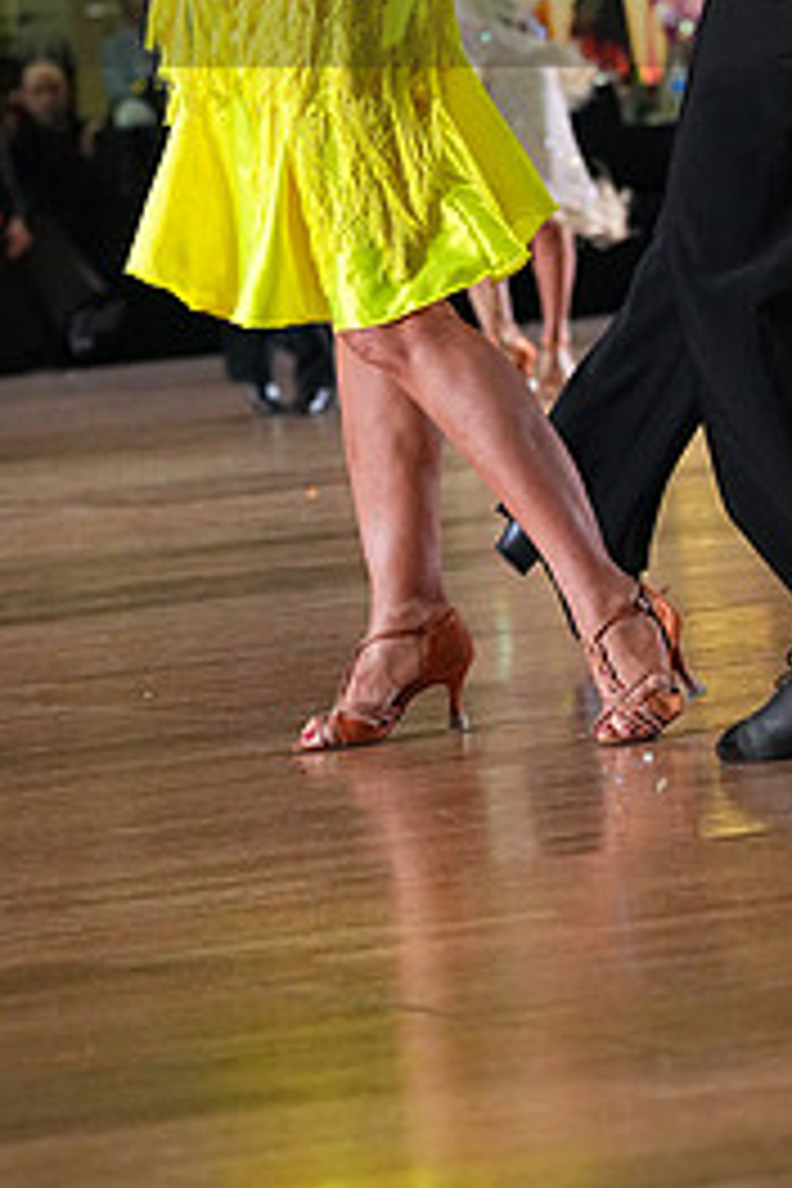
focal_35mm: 255
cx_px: 641
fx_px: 8414
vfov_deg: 8.0
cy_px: -81
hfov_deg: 5.4
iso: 8000
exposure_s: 1/400
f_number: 5.6
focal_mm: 116
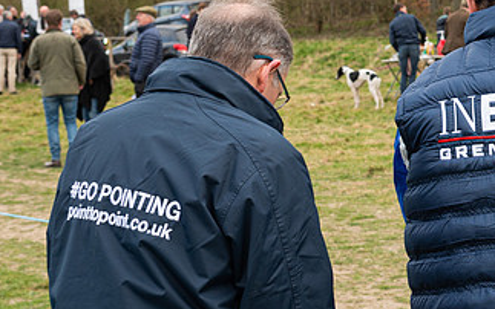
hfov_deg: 20.4
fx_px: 1349
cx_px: 444
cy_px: 167
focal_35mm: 100
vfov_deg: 13.1
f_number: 5
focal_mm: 34
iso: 400
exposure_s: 1/250
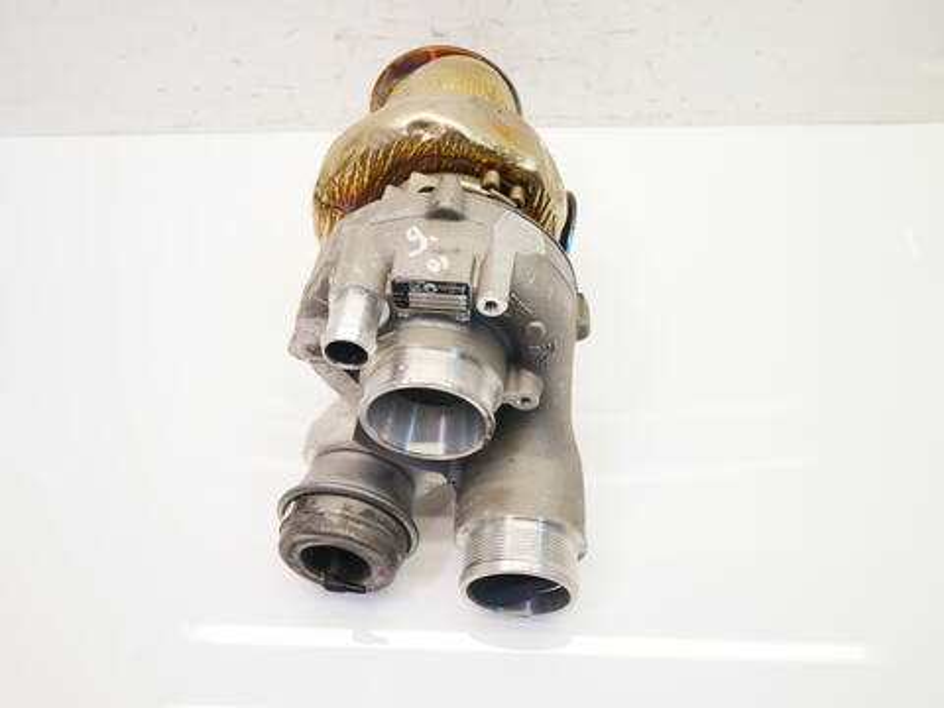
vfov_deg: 46.8
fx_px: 818
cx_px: 472
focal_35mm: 30
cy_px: 354
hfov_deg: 60.0
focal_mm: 15
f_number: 3.8
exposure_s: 1/60
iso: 500
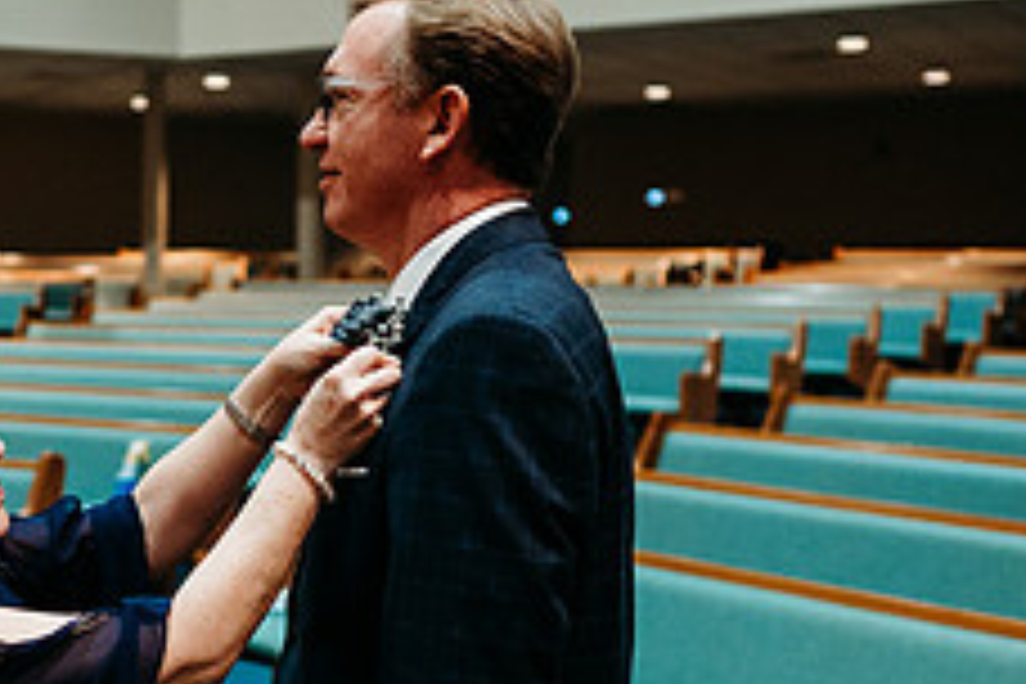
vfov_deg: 22.1
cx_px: 252
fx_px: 1738
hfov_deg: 32.2
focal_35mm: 61
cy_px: 484
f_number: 1.8
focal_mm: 24
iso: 2000
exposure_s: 1/125
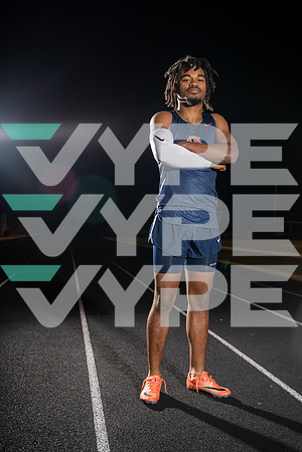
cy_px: 226
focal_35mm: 41
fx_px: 516
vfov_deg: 47.4
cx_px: 151
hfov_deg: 32.6
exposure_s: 1/250
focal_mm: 41
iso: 250
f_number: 4
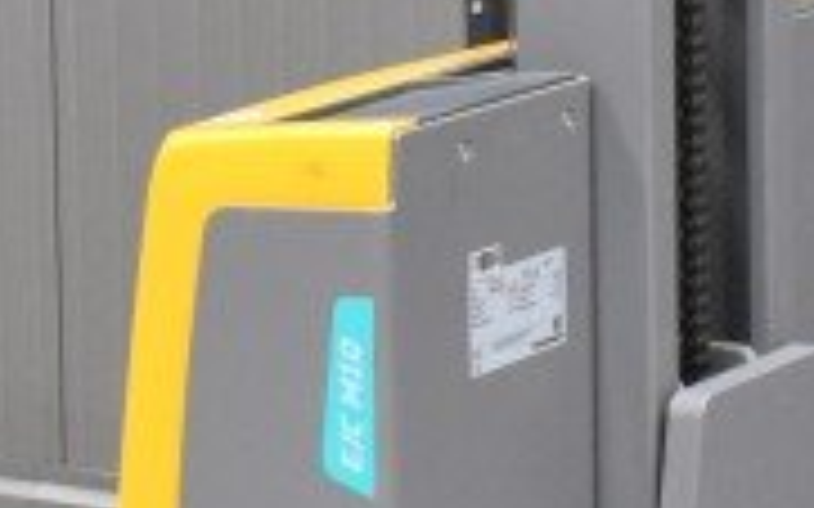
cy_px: -153
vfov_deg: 6.1
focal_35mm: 212
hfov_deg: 9.8
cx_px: 805
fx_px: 4710
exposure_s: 1/50
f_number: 4
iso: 1600
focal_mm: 21
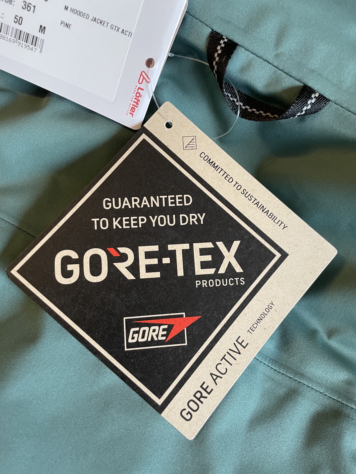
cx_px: 178
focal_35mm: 26
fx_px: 357
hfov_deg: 53.1
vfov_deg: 67.3
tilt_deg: -66.7
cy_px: 237
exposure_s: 1/50
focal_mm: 4.2
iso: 250
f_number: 1.6
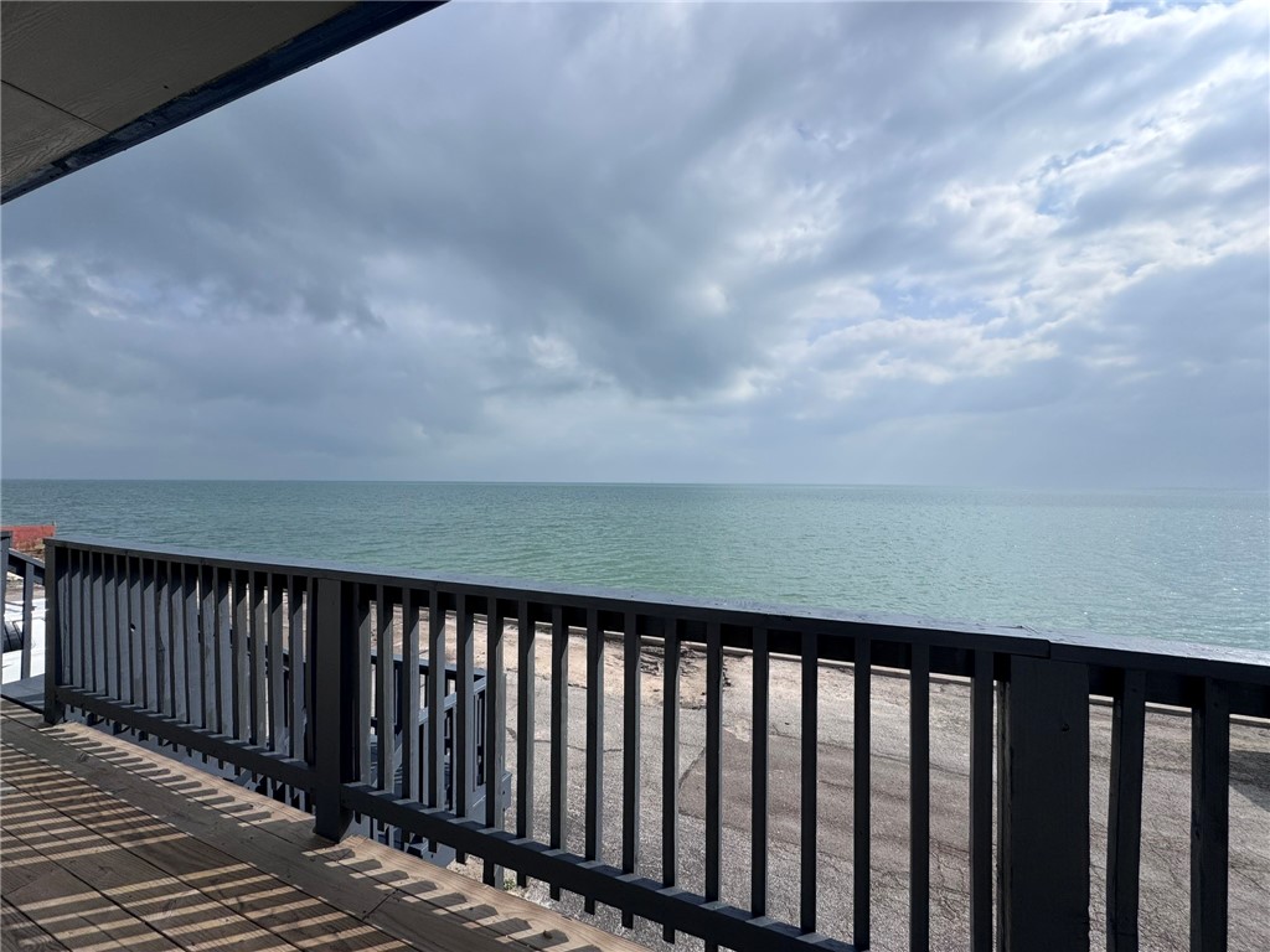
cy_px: 476
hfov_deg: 102.1
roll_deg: -0.6
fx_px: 514
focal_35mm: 14
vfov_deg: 85.7
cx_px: 635
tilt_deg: -1.0
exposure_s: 1/3906
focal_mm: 2.22
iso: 50
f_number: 2.2
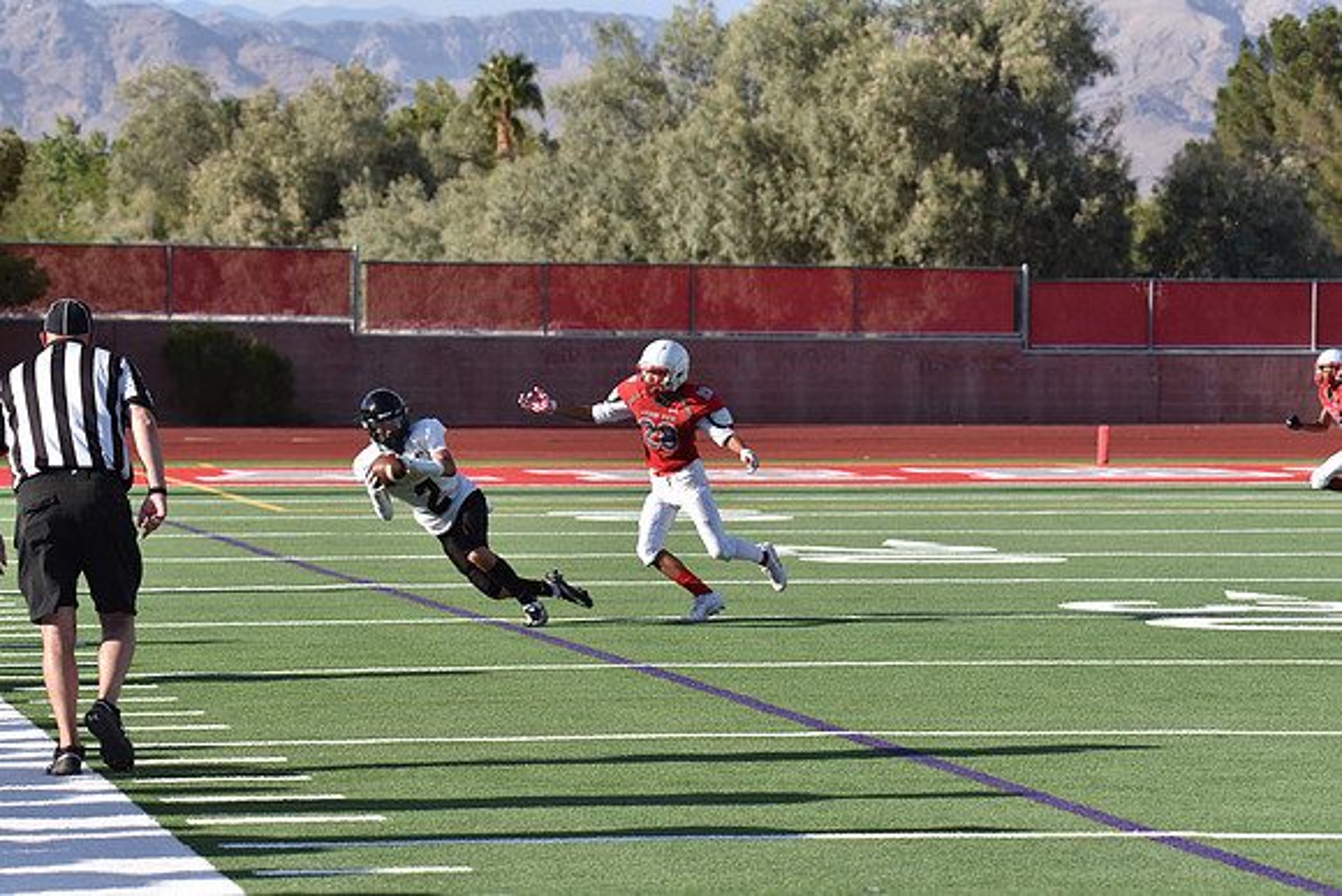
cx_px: 671
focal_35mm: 160
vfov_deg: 8.6
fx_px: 5966
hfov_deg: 12.8
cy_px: 448
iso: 1100
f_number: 8
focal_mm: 160
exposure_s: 1/3200
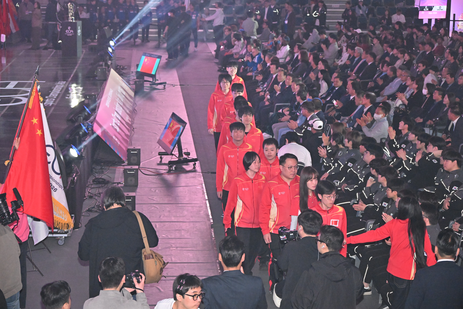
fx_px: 1029
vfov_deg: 17.1
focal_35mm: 80
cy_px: 154
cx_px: 232
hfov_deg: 25.4
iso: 10000
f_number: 6.3
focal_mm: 80
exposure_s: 1/200
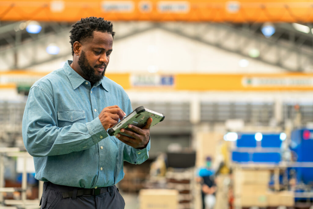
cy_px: 104
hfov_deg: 23.9
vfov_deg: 16.1
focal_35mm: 85
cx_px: 156
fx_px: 739
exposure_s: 1/160
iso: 100
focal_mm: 85
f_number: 2
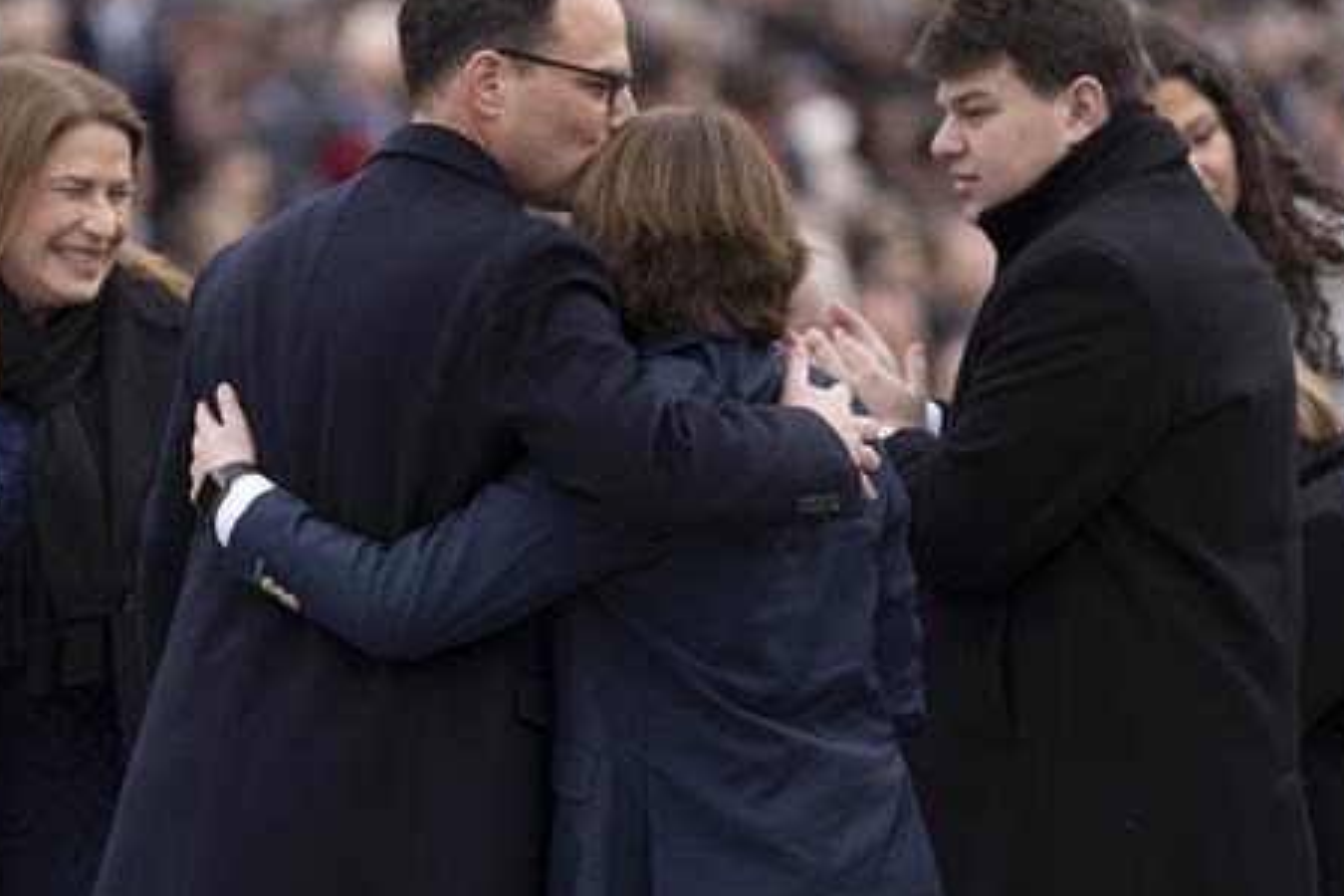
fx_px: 10788
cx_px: 544
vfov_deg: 4.8
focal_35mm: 289
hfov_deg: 7.1
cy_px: 333
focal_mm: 200
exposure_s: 1/800
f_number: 2.8
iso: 160
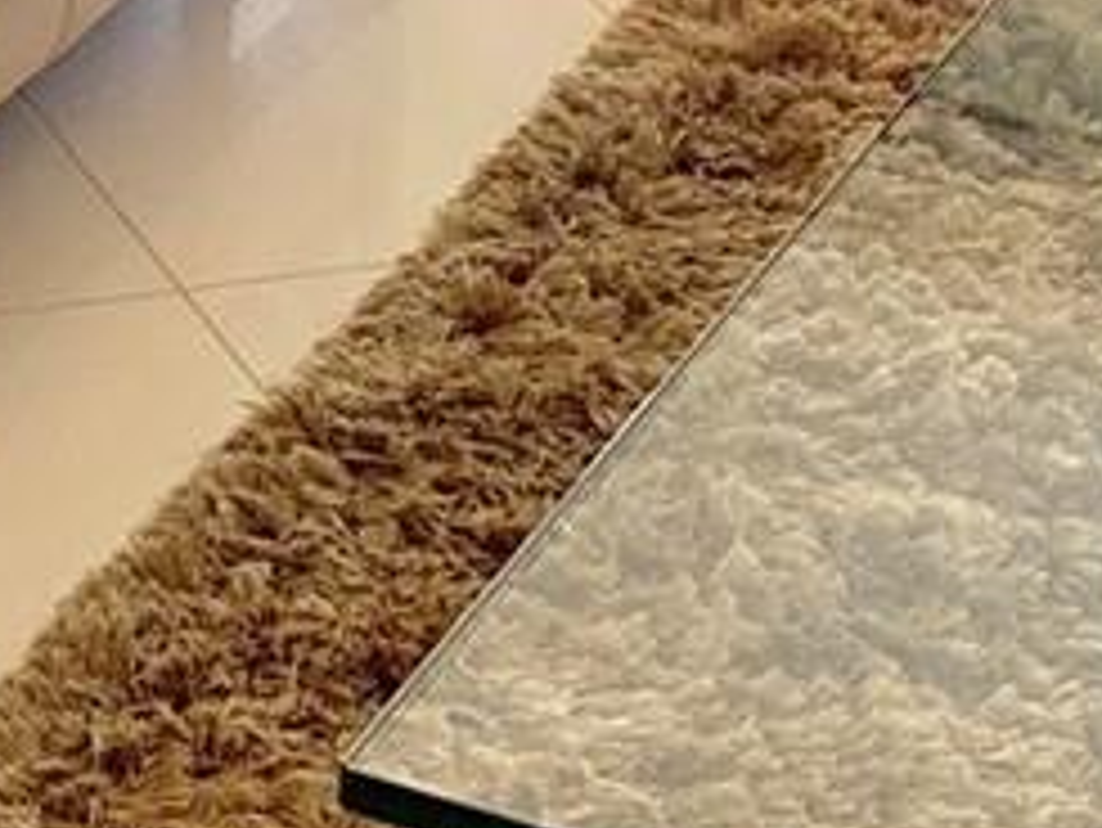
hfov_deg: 11.5
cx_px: 81
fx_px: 5415
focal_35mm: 170
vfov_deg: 8.2
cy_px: -940
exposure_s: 1/120
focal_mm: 4.25
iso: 32
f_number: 1.8
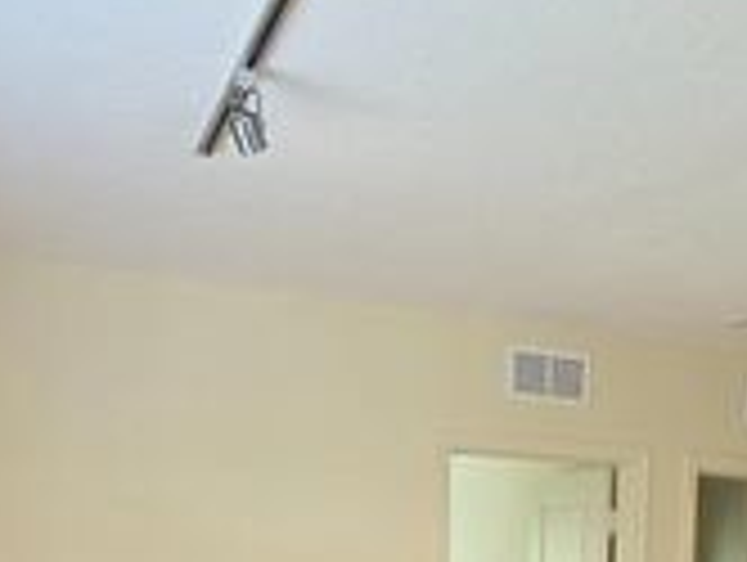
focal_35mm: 50
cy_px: 805
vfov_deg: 24.0
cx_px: 540
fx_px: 1081
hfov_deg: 37.4
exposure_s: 1/120
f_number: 2.2
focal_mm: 2.2
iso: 250
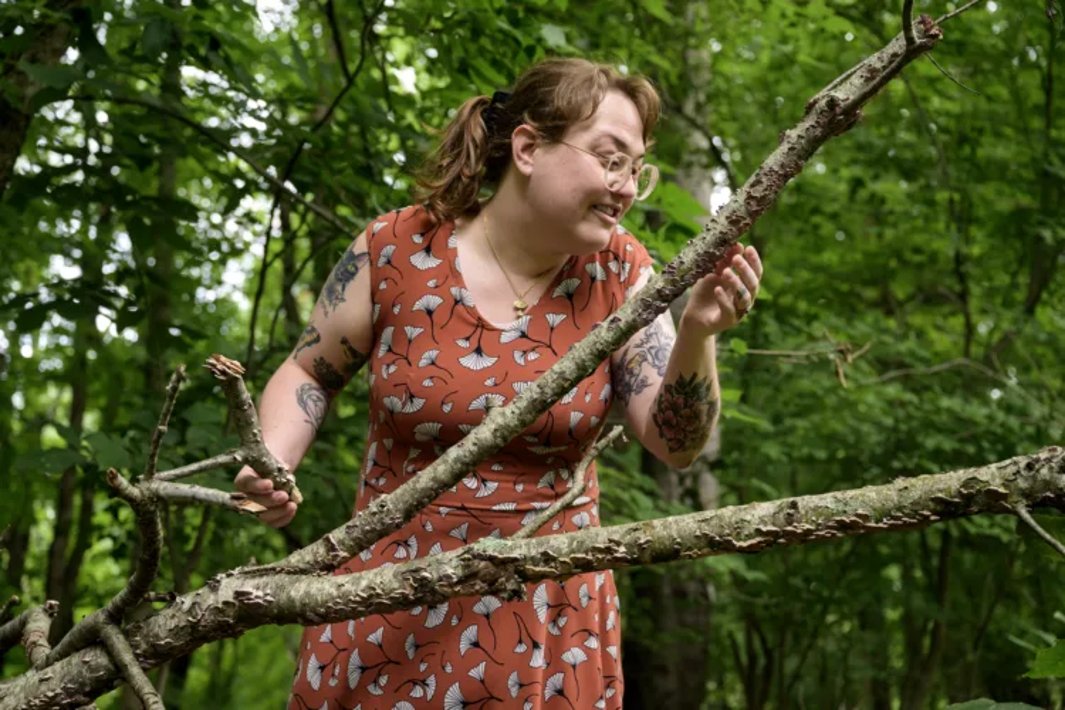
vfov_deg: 28.1
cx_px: 532
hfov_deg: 41.1
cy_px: 355
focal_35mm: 48
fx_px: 1420
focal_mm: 48
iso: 900
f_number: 4
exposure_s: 1/400
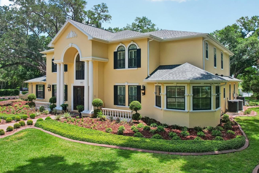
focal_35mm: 27
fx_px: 194
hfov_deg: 67.4
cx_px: 126
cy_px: 78
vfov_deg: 47.9
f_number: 2.8
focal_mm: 8.4
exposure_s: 1/1600
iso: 400
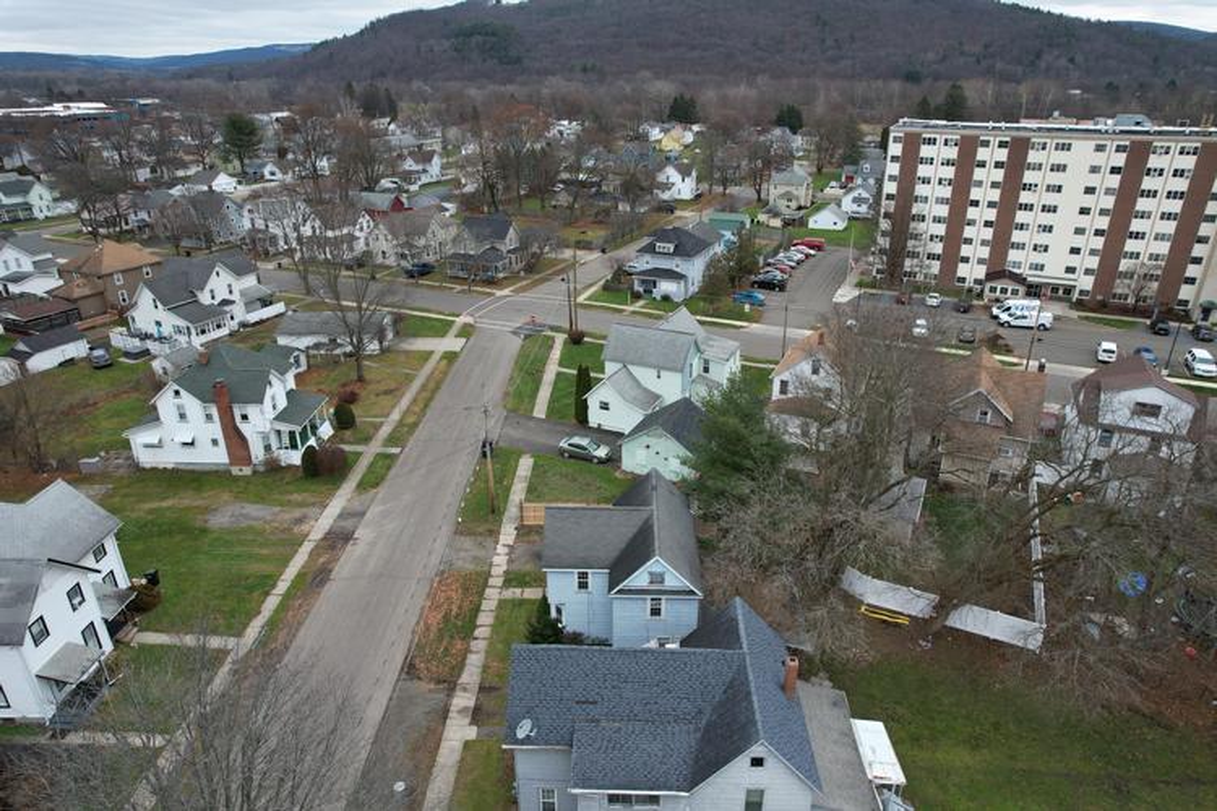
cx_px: 608
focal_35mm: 22
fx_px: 744
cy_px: 406
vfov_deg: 57.2
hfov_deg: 78.6
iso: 100
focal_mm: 8.38
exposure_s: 1/320
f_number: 2.8
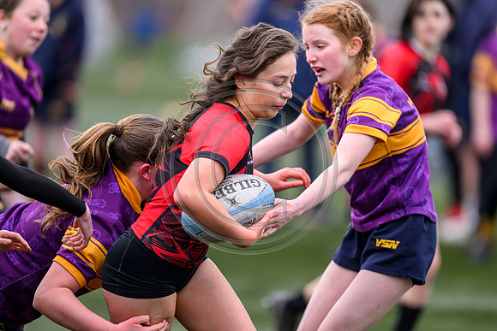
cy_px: 166
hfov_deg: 5.2
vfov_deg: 3.4
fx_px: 5523
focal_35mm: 400
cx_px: 248
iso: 500
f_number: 3.2
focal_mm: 400
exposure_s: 1/1250
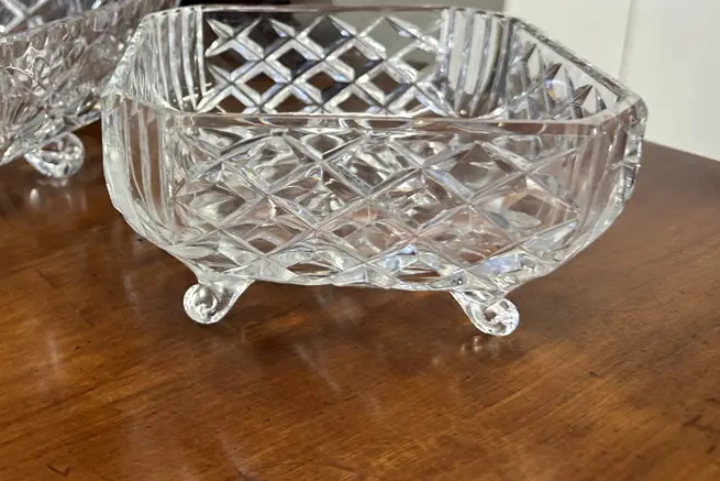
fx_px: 780
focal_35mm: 39
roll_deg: +1.2
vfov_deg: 33.3
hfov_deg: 47.3
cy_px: 100
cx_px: 163
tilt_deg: -18.1
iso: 160
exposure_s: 1/50
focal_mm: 6.86
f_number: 1.78
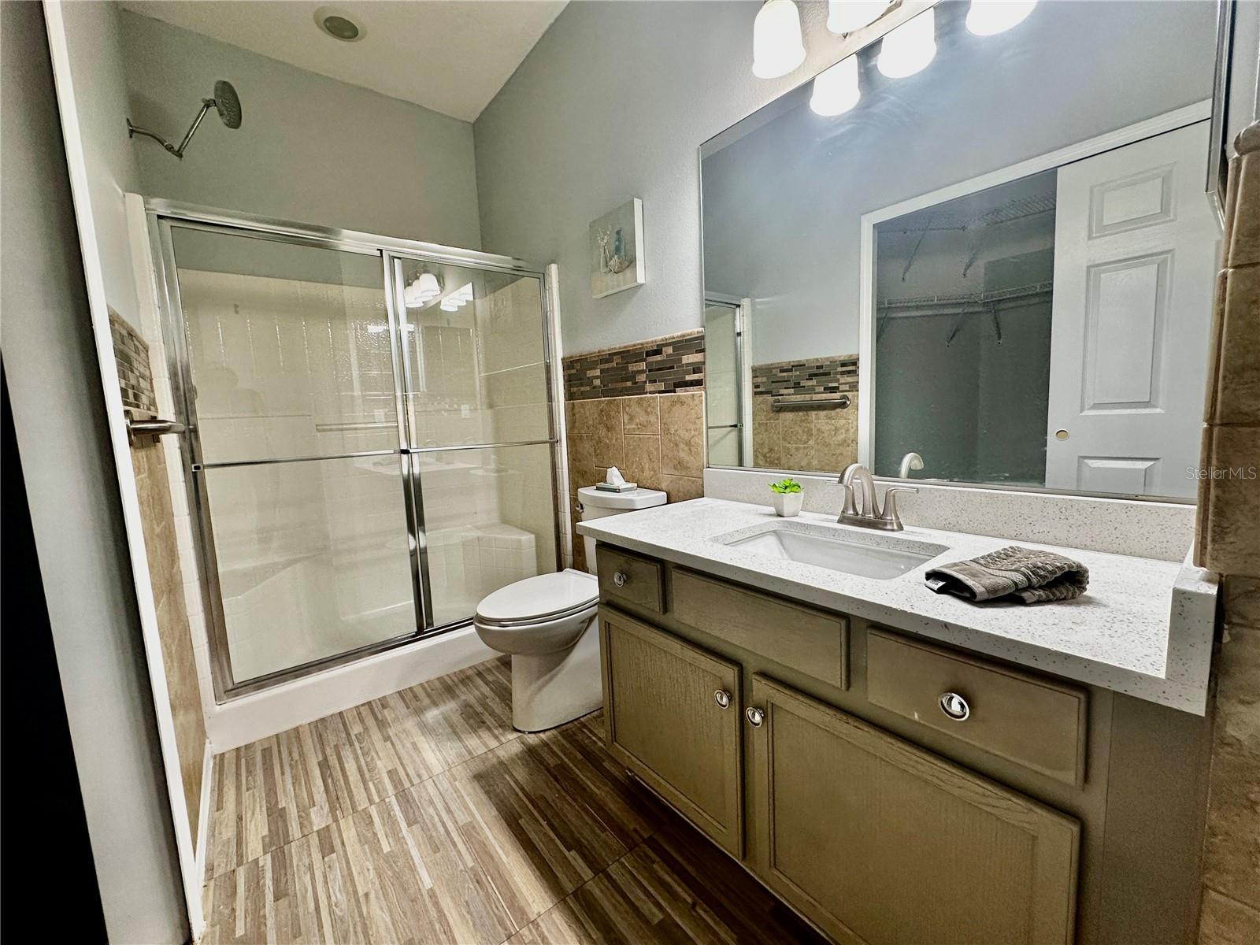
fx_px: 510
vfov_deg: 85.7
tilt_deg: -7.1
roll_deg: +2.2
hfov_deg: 102.1
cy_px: 472
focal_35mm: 14
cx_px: 630
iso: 160
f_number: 2.2
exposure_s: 1/120
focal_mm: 2.22
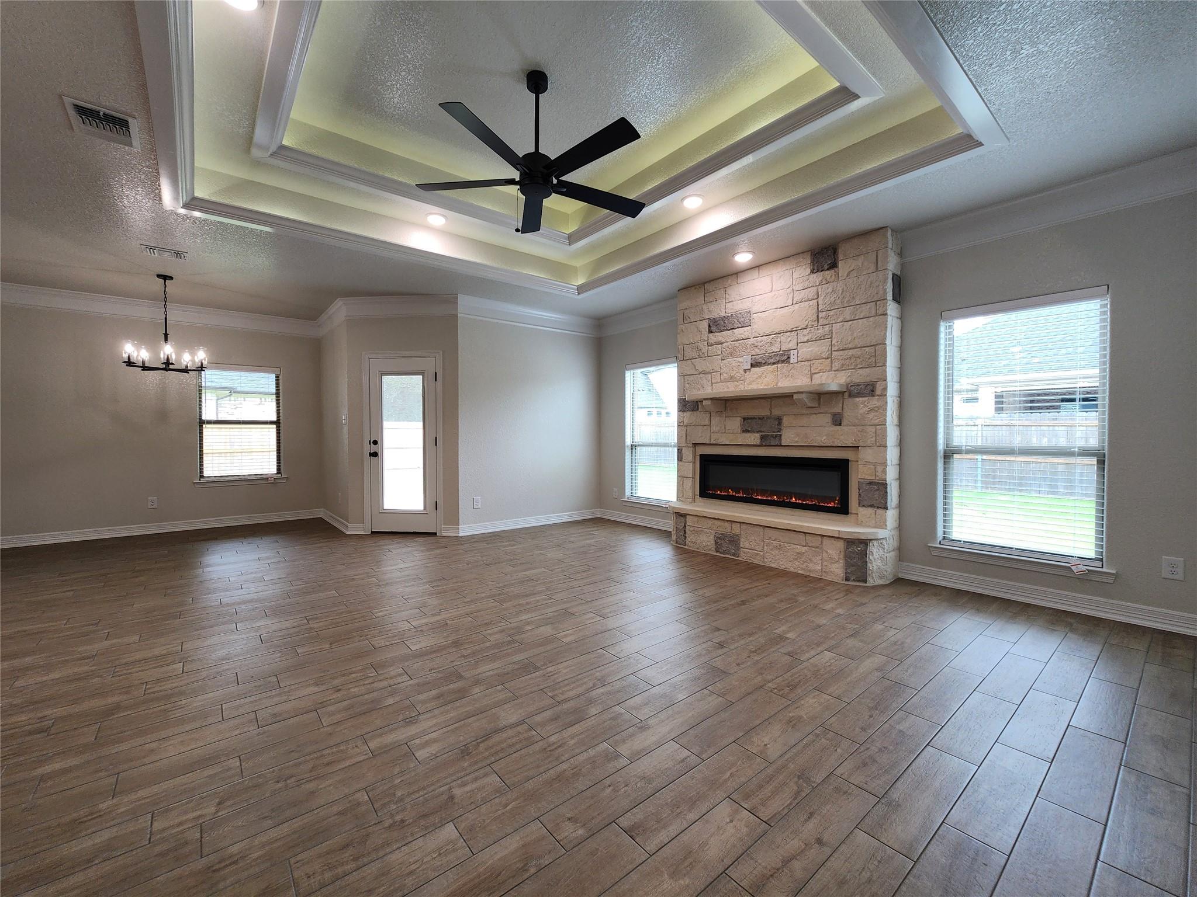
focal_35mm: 13
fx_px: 450
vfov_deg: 89.9
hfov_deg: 106.2
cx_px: 598
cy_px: 448
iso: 64
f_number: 2.2
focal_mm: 2.2
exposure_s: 1/60
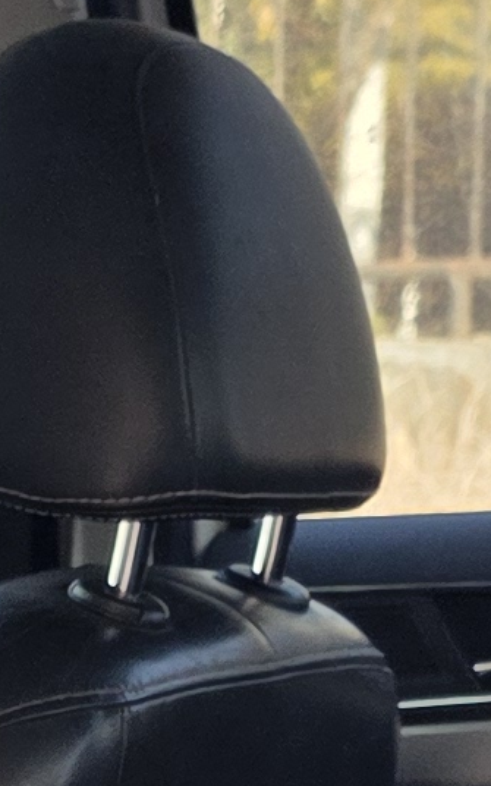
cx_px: 31
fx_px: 3897
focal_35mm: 182
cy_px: 1160
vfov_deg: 11.1
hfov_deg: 7.2
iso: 50
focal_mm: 6.25
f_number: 1.7
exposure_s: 1/180
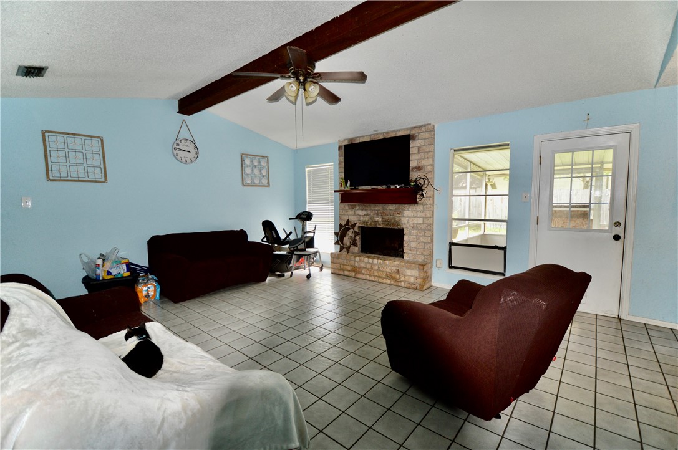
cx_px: 339
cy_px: 225
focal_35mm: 15
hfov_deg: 100.5
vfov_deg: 77.2
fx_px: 282
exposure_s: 1/60
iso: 450
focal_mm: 10
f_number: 3.5
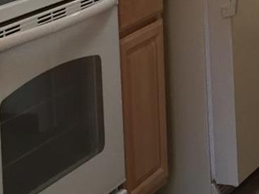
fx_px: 1040
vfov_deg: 10.1
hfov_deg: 14.0
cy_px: -158
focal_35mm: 139
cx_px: 267
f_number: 2.2
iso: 80
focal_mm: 4.15
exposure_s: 1/30
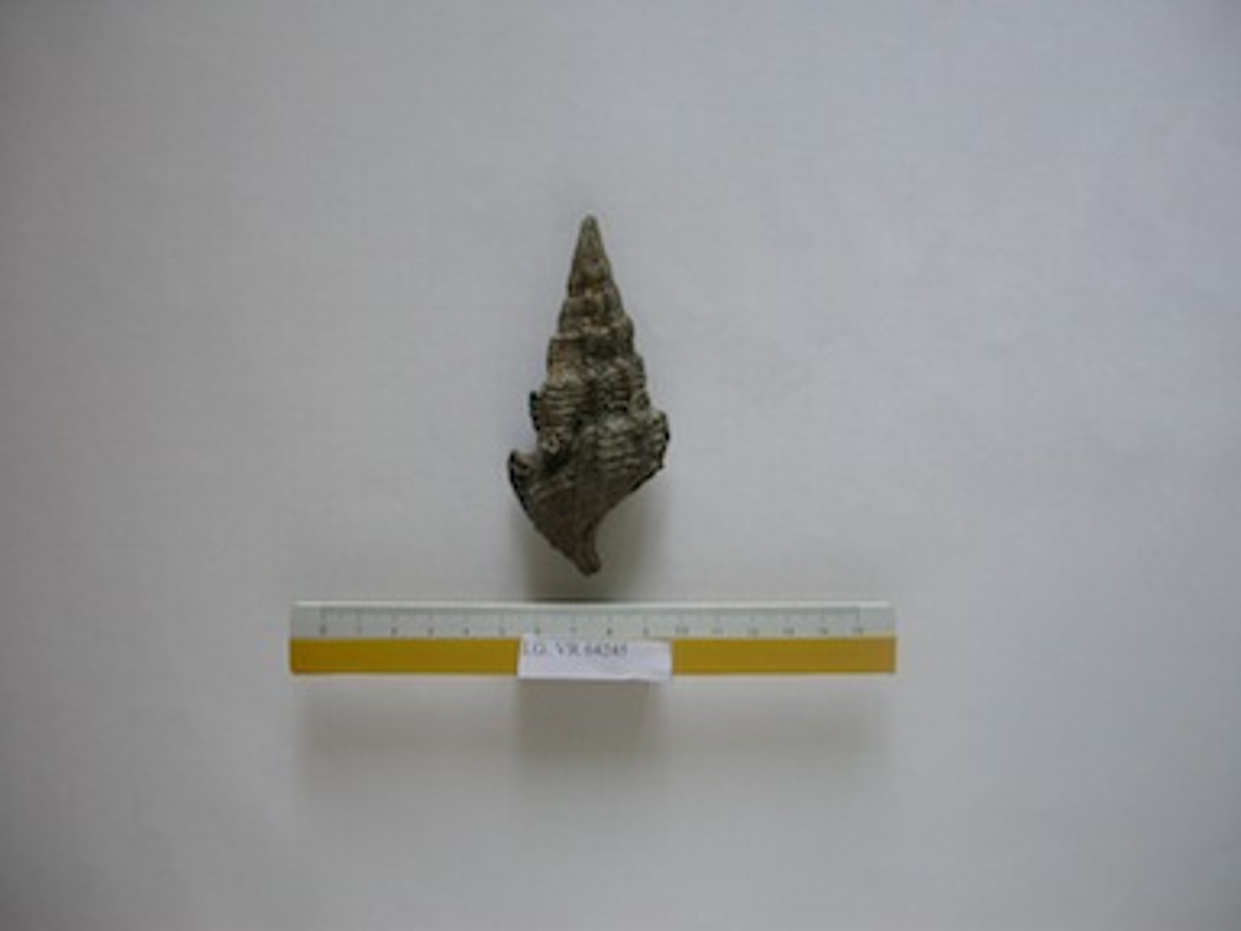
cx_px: 620
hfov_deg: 49.0
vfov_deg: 37.7
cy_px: 466
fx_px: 1362
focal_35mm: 38
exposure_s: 1/53.8
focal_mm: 7.85
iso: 100
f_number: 2.6
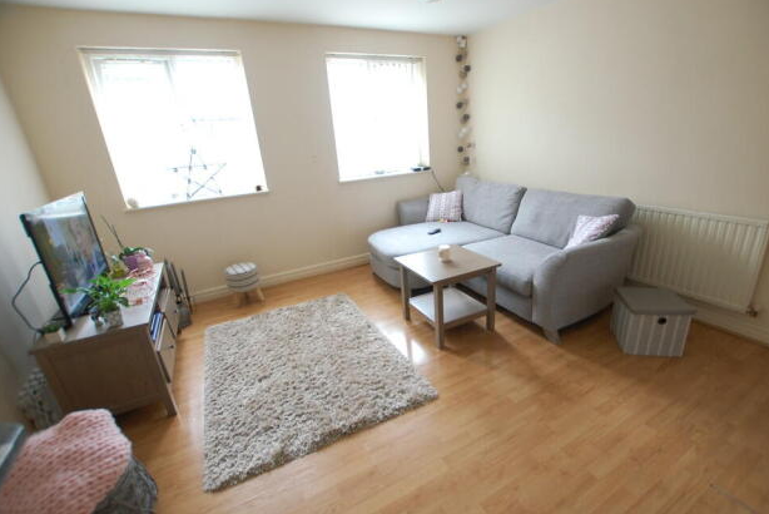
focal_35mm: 16
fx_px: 342
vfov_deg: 73.8
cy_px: 267
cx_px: 407
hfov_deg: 96.6
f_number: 3.5
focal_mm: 10
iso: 400
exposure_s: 1/30
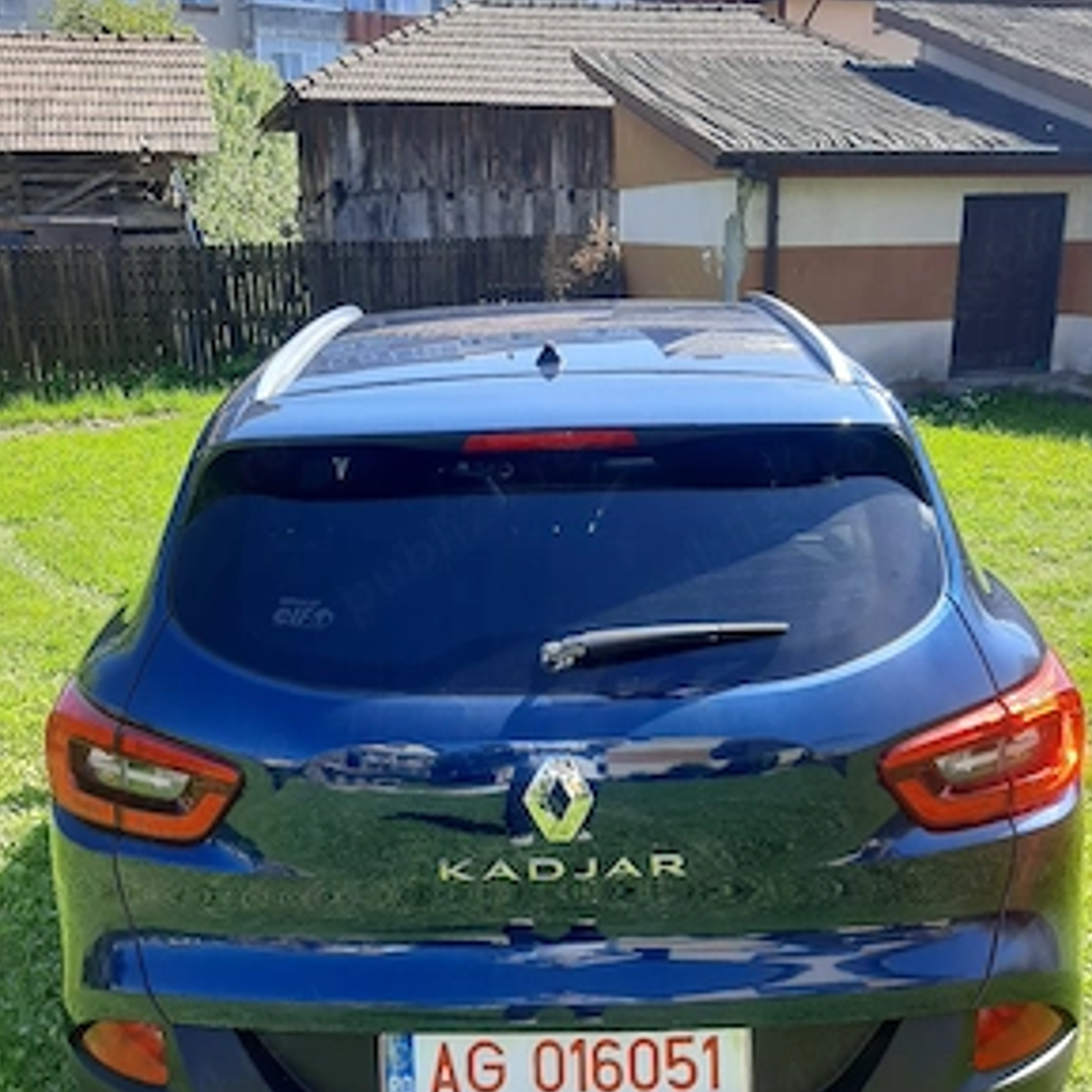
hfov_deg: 49.7
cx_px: 537
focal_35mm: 33
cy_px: 571
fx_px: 1178
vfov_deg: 49.7
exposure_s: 1/526
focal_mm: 3.93
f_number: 1.7
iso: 40
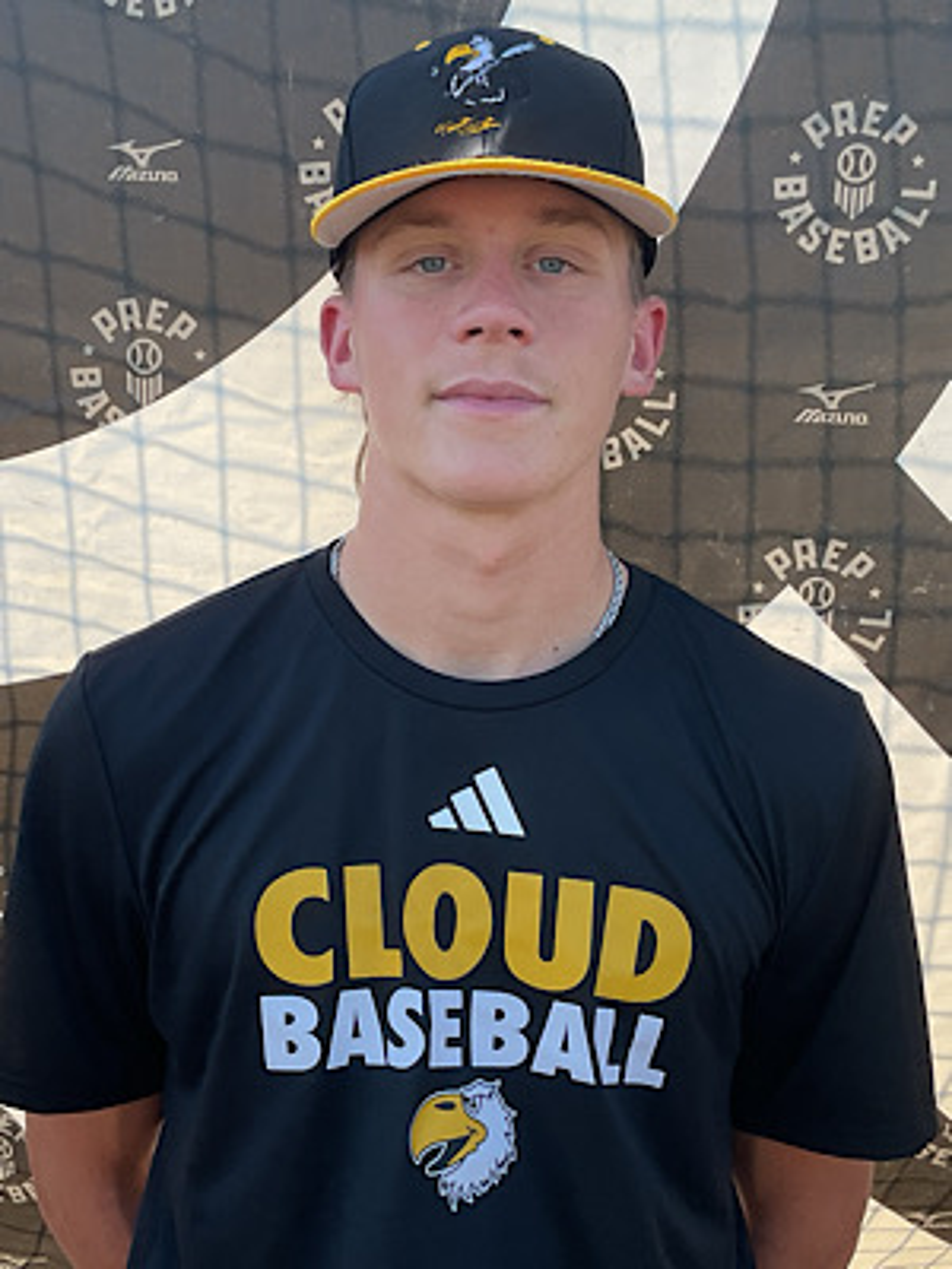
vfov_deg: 61.7
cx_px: 476
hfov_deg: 48.2
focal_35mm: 29
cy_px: 634
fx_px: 1063
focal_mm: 3
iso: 16
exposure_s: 1/540
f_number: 1.8
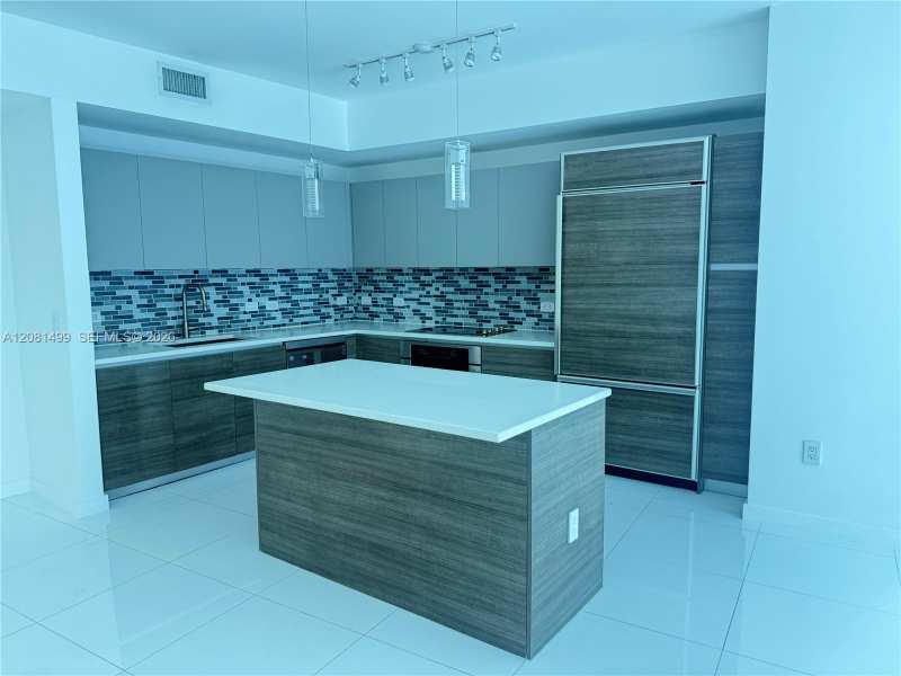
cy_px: 338
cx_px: 450
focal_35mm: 24
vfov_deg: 56.8
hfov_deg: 71.6
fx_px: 625
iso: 200
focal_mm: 6.76
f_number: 1.78
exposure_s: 1/120
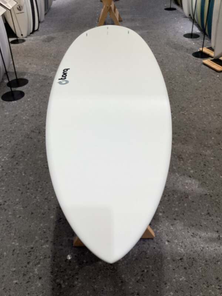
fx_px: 265
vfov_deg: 58.4
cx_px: 111
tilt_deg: -39.0
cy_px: 148
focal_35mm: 31
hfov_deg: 45.4
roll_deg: +1.7
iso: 50
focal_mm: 3.3
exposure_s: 1/120
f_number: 2.4
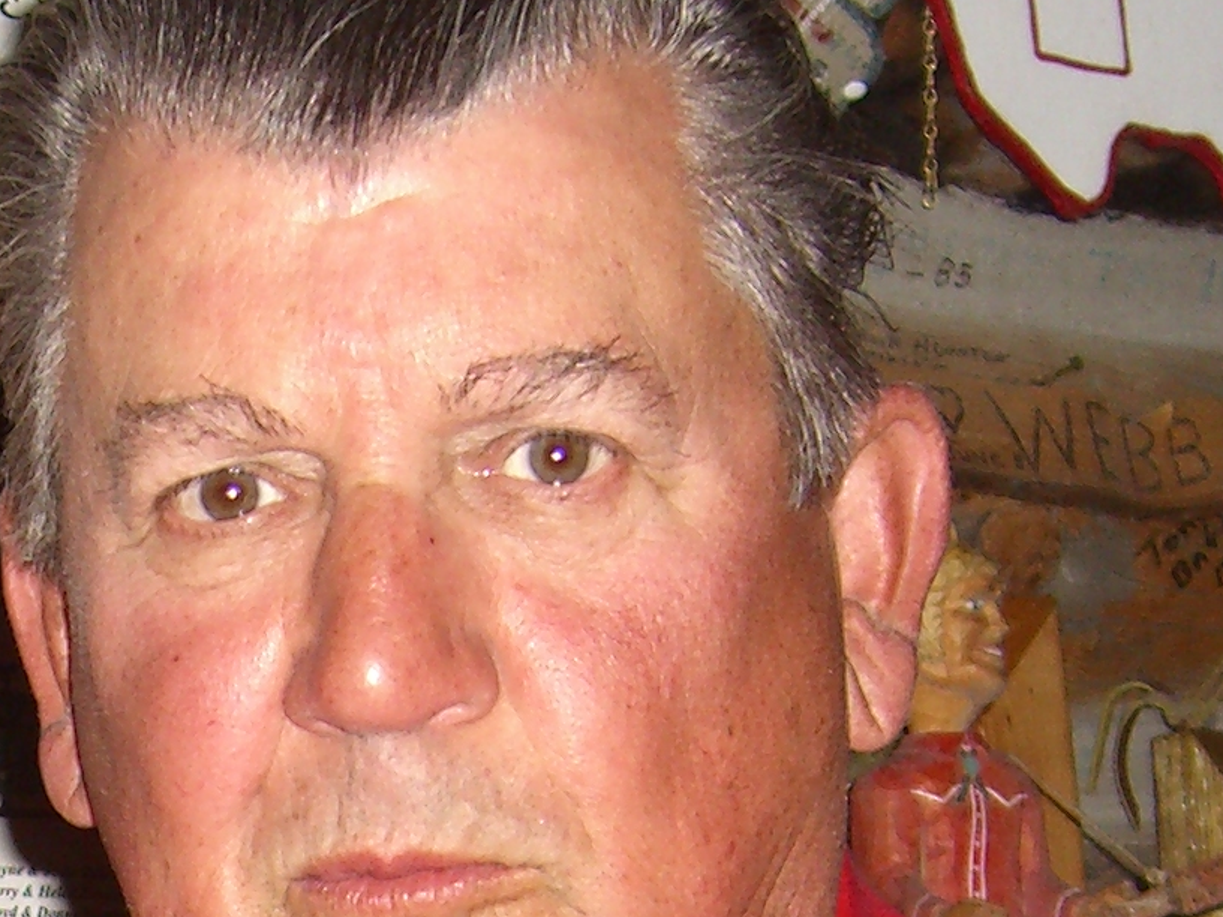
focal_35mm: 143
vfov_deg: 10.0
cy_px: 1497
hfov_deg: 13.5
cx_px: -150
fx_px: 5052
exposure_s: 1/60
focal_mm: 7.9
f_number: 2.8
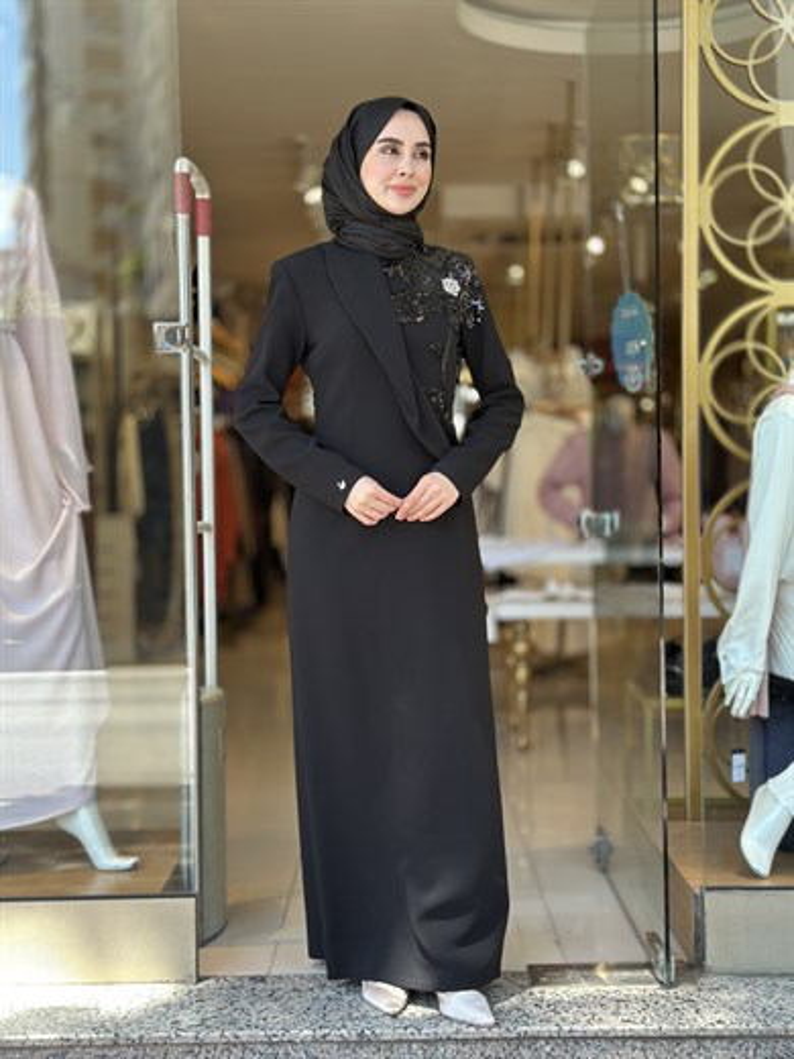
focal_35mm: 48
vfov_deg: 39.7
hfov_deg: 30.3
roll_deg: -0.4
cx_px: 397
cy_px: 530
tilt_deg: -2.6
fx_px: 1468
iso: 100
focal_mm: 6.86
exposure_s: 1/172
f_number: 1.78
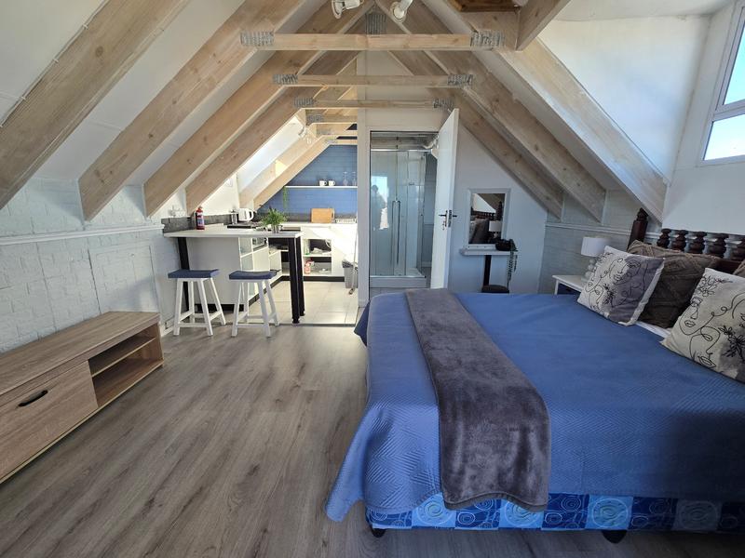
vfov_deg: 89.9
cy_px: 279
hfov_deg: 106.2
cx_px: 372
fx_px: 280
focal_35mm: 13
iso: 64
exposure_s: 1/120
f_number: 2.2
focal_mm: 2.2
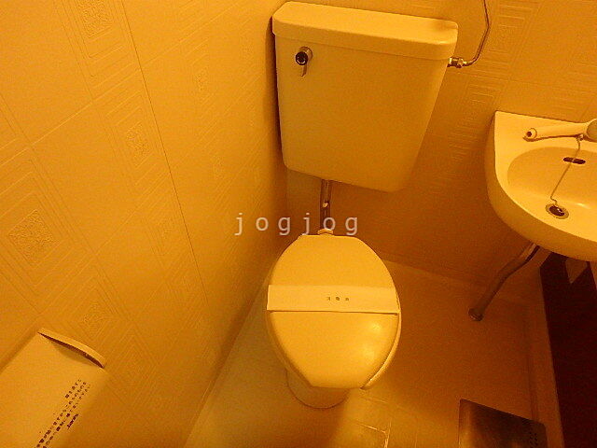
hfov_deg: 79.0
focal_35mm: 21
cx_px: 298
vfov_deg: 63.4
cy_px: 224
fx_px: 362
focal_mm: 3.7
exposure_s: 1/30
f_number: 3.5
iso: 800
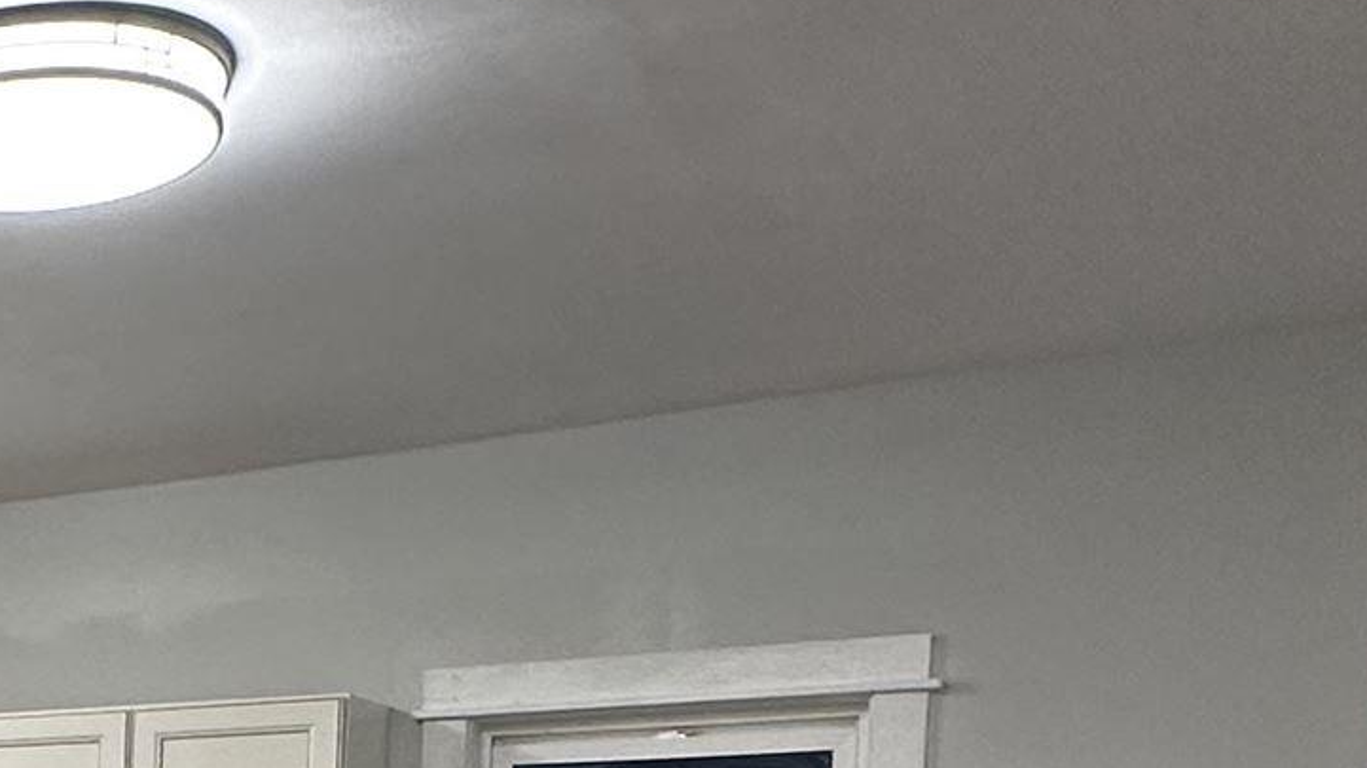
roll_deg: -0.8
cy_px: 1125
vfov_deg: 16.9
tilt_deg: -3.1
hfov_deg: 25.9
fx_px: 2355
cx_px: -557
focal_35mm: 65
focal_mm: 2.22
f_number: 2.2
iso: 160
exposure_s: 1/60
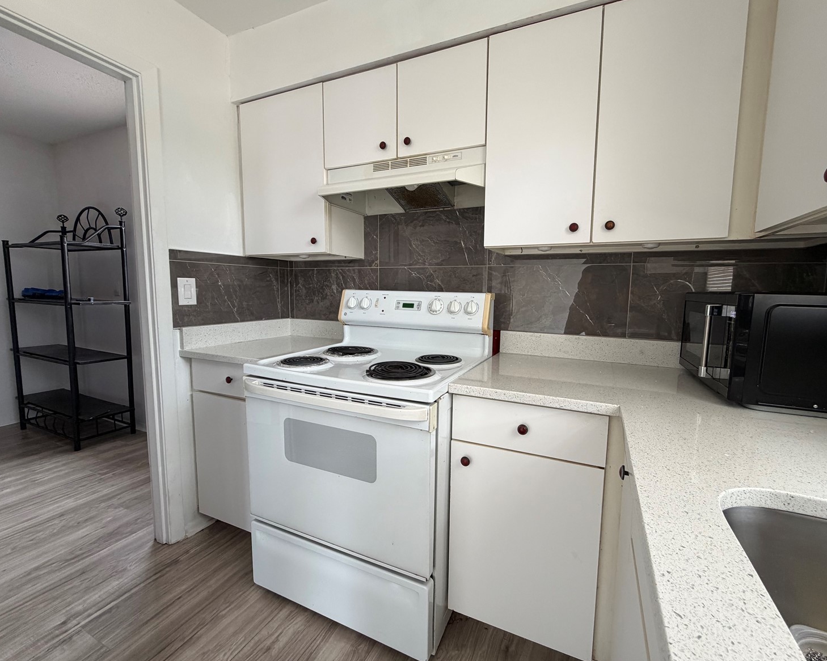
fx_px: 367
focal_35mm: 15
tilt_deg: -5.8
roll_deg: -0.2
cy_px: 327
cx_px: 440
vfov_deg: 84.0
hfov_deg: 96.7
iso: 160
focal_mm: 2.22
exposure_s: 1/121
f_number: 2.2
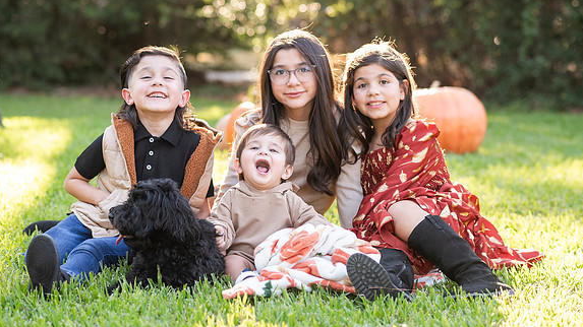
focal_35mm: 94
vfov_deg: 12.9
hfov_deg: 22.7
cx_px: 304
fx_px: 1453
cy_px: 160
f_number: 3.2
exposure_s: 1/640
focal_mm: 85
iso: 640
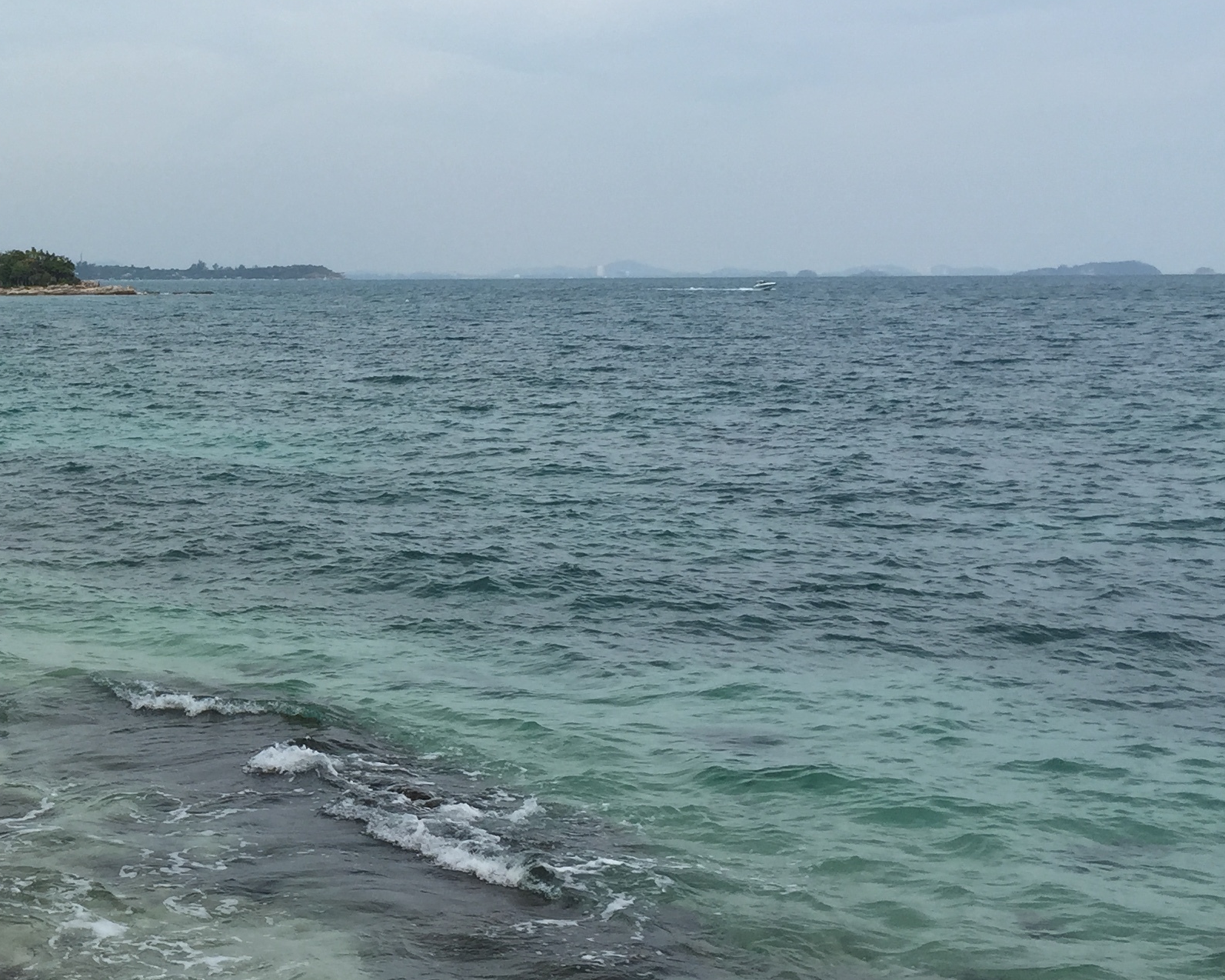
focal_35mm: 58
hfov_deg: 30.4
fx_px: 2103
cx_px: 25
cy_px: 430
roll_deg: -0.7
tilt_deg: -3.5
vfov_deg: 26.2
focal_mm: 4.15
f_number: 2.2
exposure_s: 1/2475
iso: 32
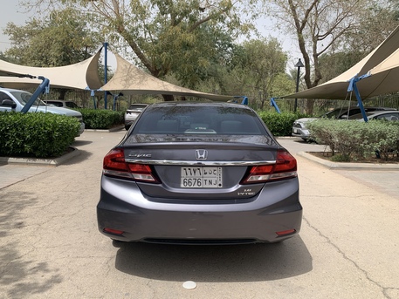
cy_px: 150
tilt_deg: -5.5
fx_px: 300
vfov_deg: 53.1
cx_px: 200
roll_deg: -2.5
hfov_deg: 67.3
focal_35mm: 26
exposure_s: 1/2364
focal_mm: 4.25
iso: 25
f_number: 1.8
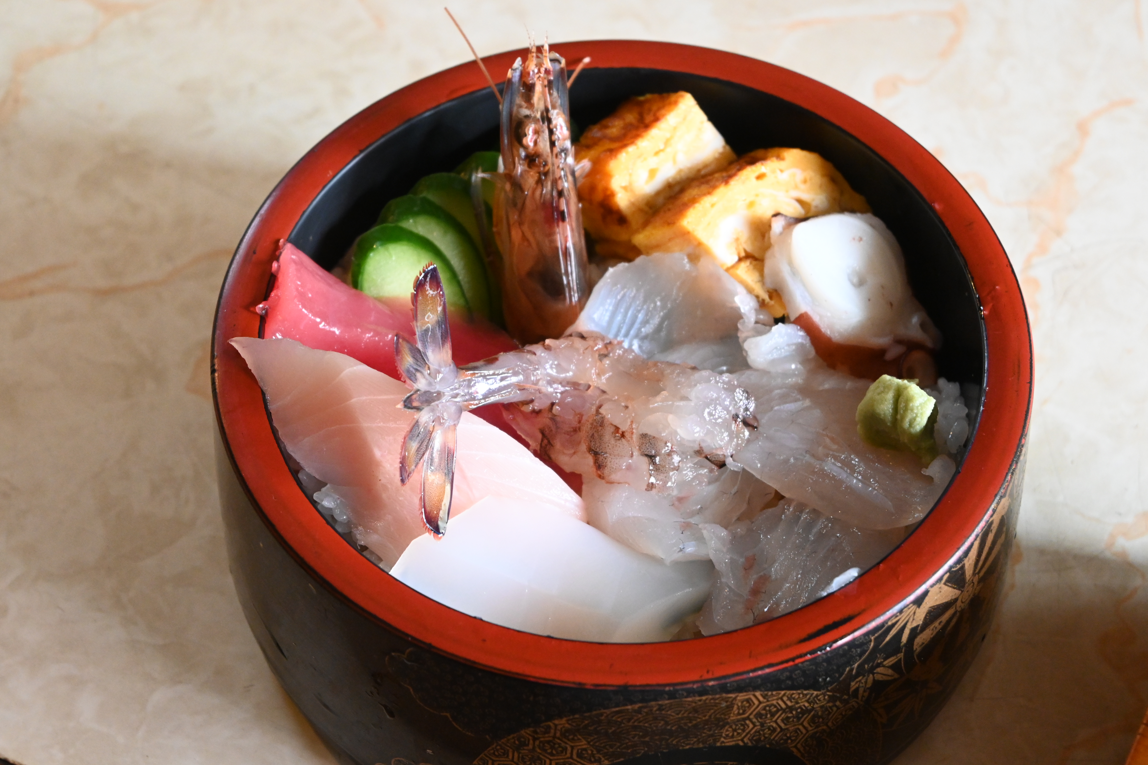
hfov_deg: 27.0
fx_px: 2391
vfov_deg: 18.2
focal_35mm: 75
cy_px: 382
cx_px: 574
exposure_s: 1/60
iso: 2500
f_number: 6.3
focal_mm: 50
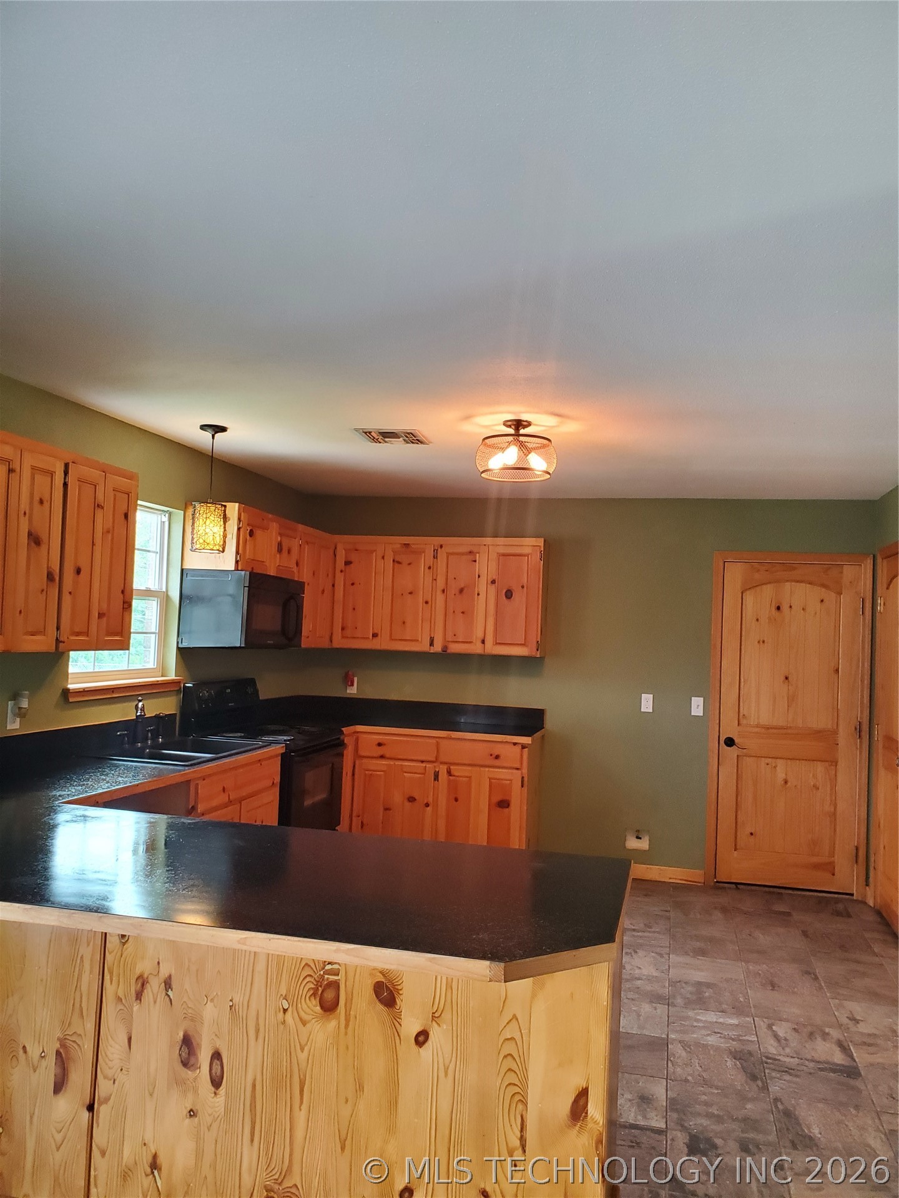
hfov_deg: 53.1
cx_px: 450
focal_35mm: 26
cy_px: 599
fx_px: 900
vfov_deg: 67.3
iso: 400
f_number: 2.4
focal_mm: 4.3
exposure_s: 1/40
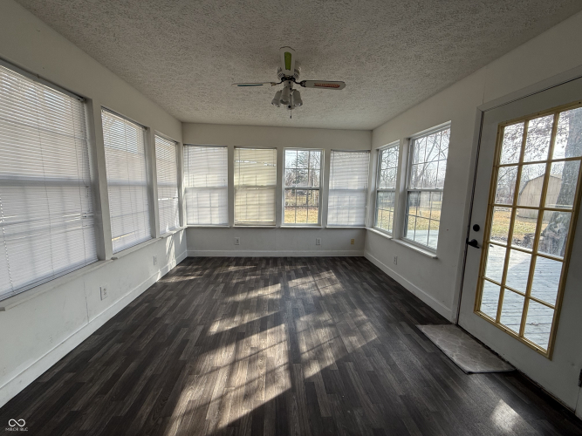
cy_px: 218
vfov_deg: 85.7
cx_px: 291
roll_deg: -1.0
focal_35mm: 14
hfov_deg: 102.1
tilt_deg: -6.9
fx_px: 235
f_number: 2.2
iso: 50
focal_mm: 2.22
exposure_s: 1/296
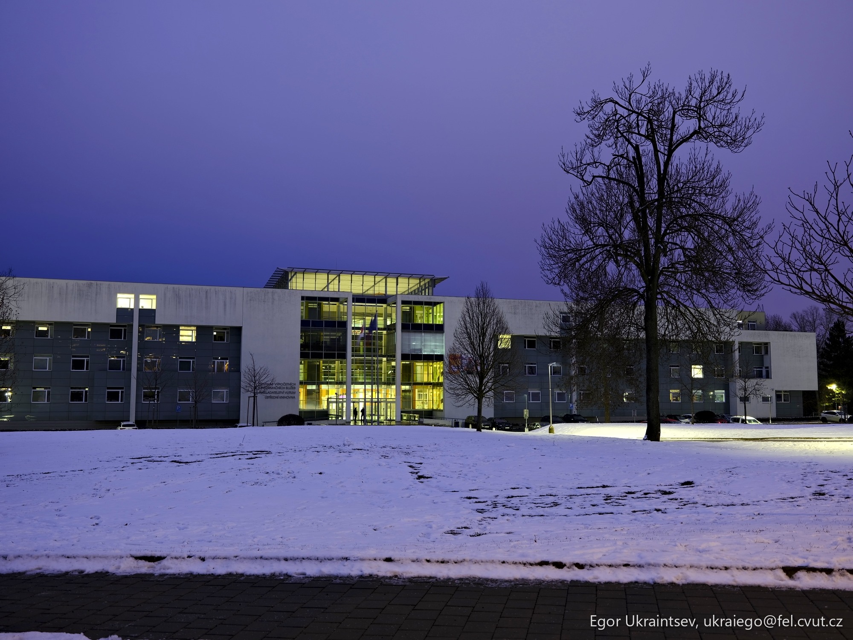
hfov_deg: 58.4
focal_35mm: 31
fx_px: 764
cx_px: 426
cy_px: 320
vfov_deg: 45.4
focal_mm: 38.9
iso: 100
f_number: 5.6
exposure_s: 7
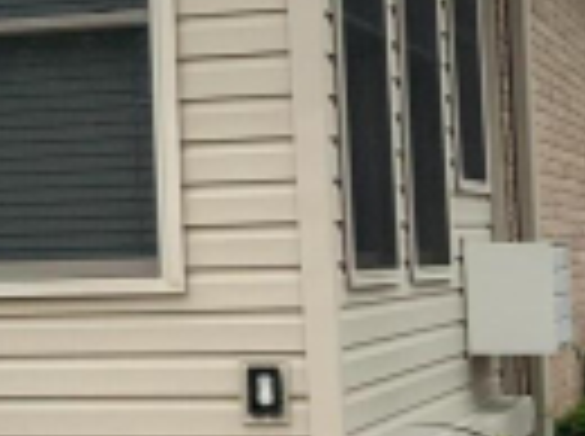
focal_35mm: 149
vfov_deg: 9.9
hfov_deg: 12.6
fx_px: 2513
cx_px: -290
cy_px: 99
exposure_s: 1/1984
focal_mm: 3
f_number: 1.8
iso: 16
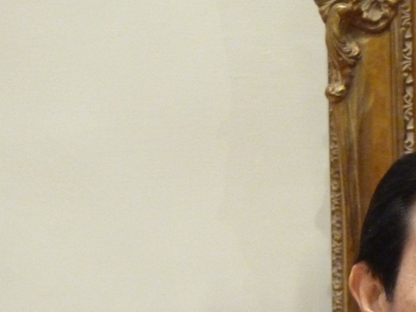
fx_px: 8710
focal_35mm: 725
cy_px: 308
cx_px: 441
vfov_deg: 2.0
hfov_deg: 2.7
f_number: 4.9
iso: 800
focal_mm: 49.2
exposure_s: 1/30
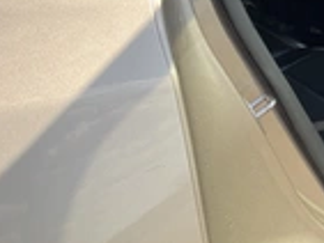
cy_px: -21
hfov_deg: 21.9
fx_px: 768
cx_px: 398
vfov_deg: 17.4
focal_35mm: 82
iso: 25
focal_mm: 3
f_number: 1.8
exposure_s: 1/529
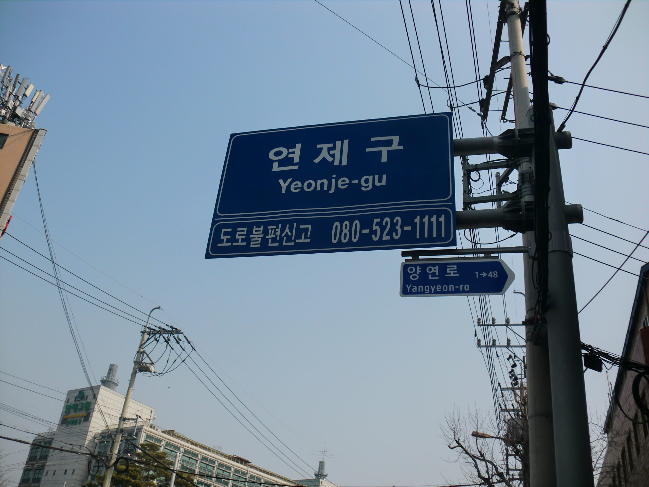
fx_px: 656
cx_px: 324
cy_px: 244
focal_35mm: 35
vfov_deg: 40.7
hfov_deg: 52.6
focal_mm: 6.3
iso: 64
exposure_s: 1/320
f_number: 7.8
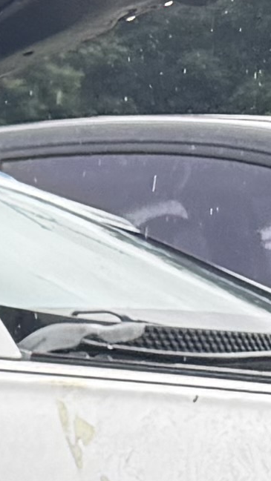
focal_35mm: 230
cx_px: -1380
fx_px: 2939
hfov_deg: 4.2
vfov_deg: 8.7
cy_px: 1048
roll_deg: -1.8
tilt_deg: -13.5
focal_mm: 6.76
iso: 80
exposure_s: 1/943
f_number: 1.78
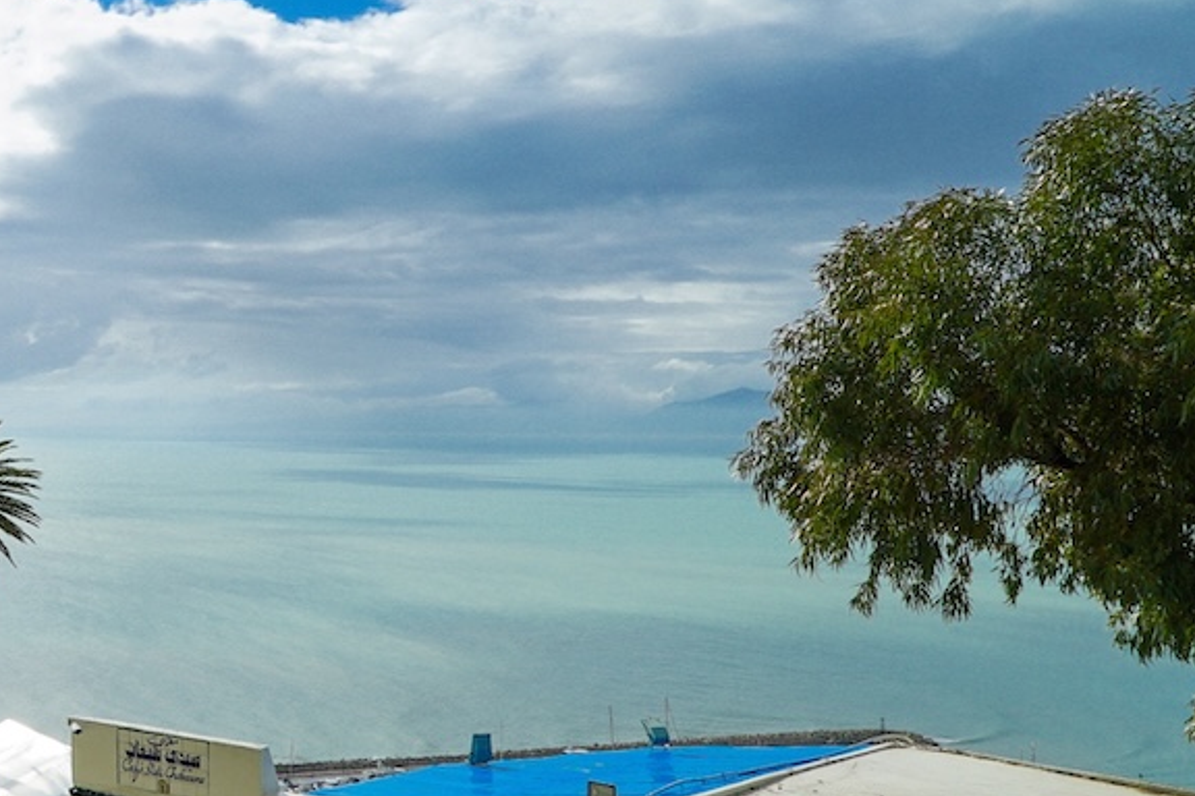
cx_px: -6
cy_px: 470
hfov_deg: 35.7
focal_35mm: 50
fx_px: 1660
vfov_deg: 26.9
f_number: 14
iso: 100
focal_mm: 24
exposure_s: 1/250
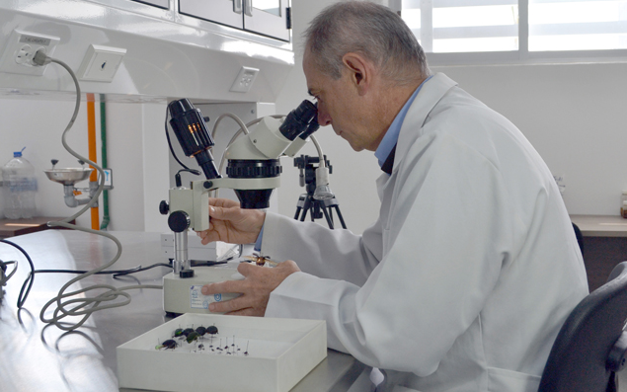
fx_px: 632
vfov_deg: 34.4
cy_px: 193
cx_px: 312
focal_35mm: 37
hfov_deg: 52.7
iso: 180
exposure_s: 1/80
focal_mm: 24
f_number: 6.3
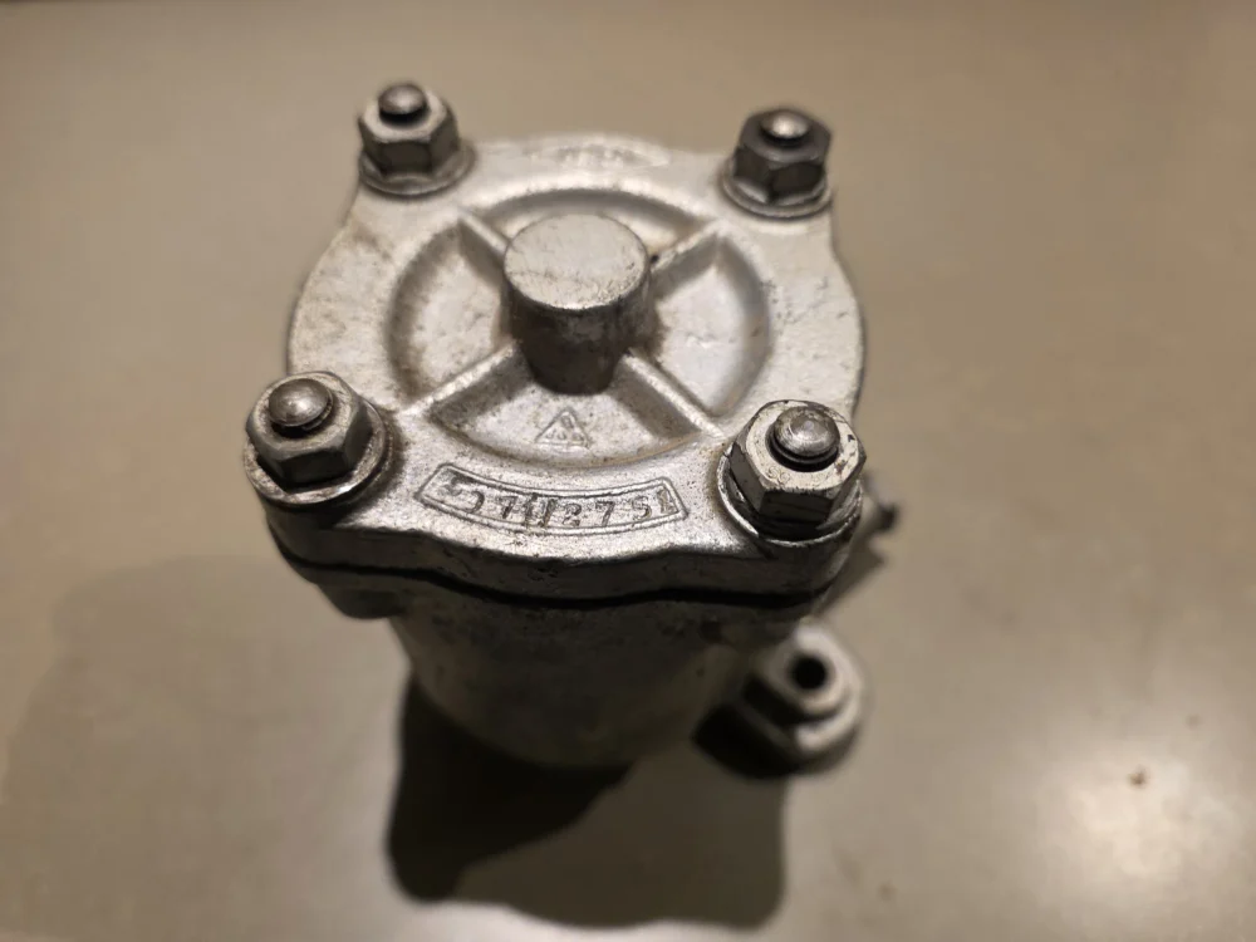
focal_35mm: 23
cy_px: 471
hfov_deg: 73.9
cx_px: 628
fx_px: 835
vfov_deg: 58.9
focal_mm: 6.3
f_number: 1.7
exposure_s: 1/100
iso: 320
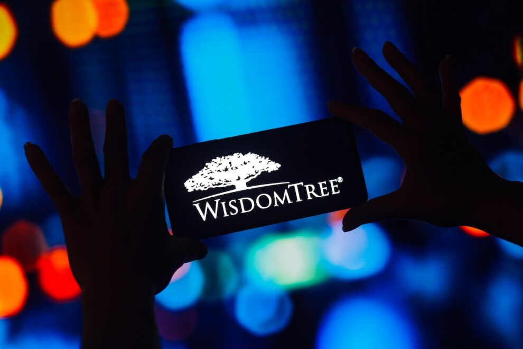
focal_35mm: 75
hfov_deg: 27.0
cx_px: 262
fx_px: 1089
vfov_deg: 18.2
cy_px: 174
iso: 160
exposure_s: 1/50
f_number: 2.8
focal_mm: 50
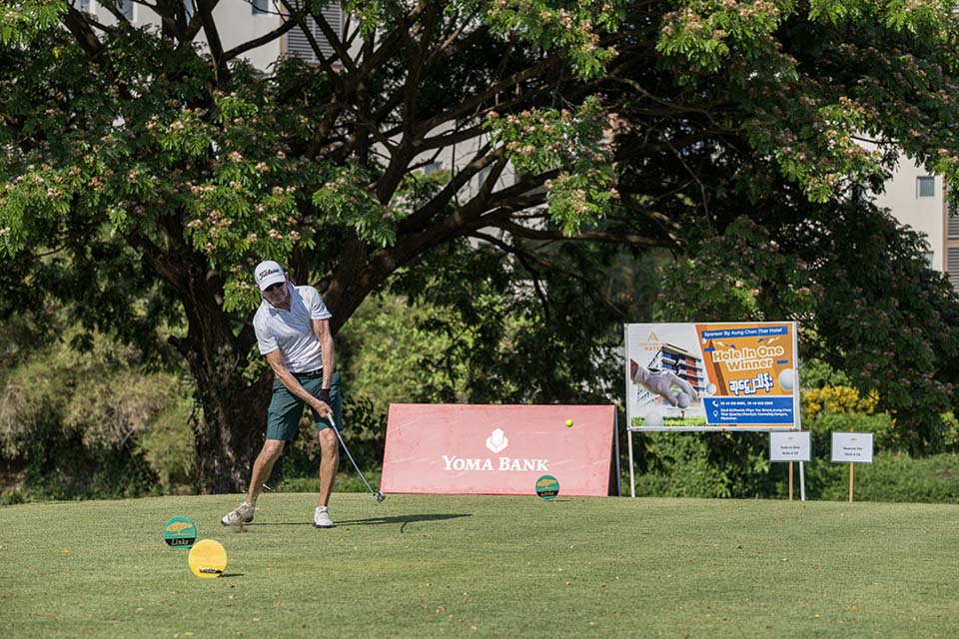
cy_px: 320
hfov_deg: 20.0
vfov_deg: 13.4
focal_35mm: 102
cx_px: 480
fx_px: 2717
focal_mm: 102
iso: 640
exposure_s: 1/5000
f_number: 4.5
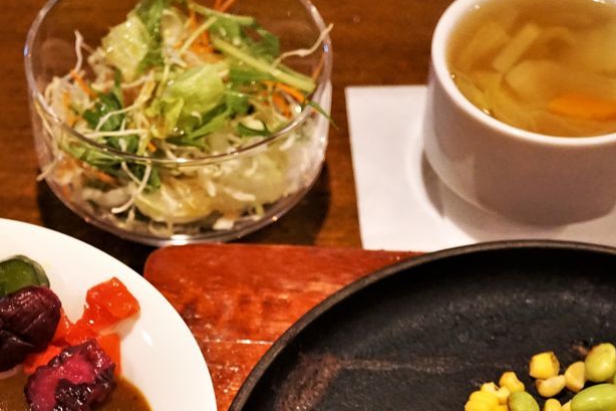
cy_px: 378
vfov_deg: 15.3
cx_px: 264
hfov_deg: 23.1
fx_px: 1505
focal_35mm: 88
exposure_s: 1/125
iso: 3200
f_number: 3.5
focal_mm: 30
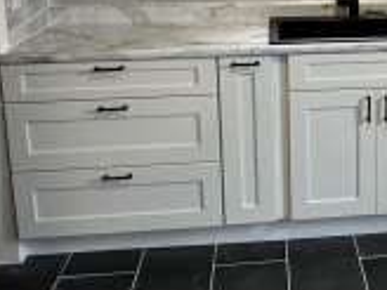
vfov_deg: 24.7
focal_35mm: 57
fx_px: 637
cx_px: 353
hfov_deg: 32.0
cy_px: 12
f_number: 2.2
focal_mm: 2.22
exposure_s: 1/120
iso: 250
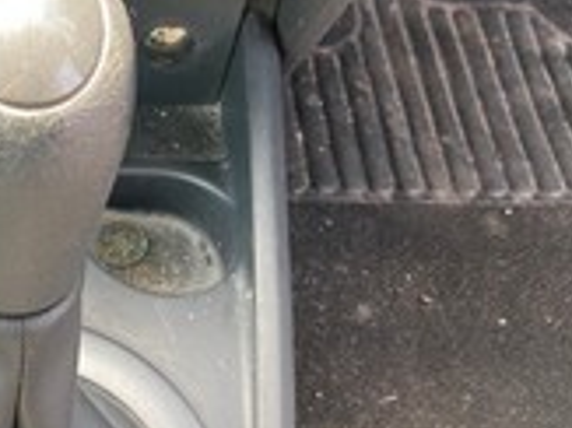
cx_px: 35
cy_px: 225
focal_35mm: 60
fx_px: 991
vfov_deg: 24.4
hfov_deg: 30.5
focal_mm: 3.99
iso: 80
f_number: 1.8
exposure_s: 1/110
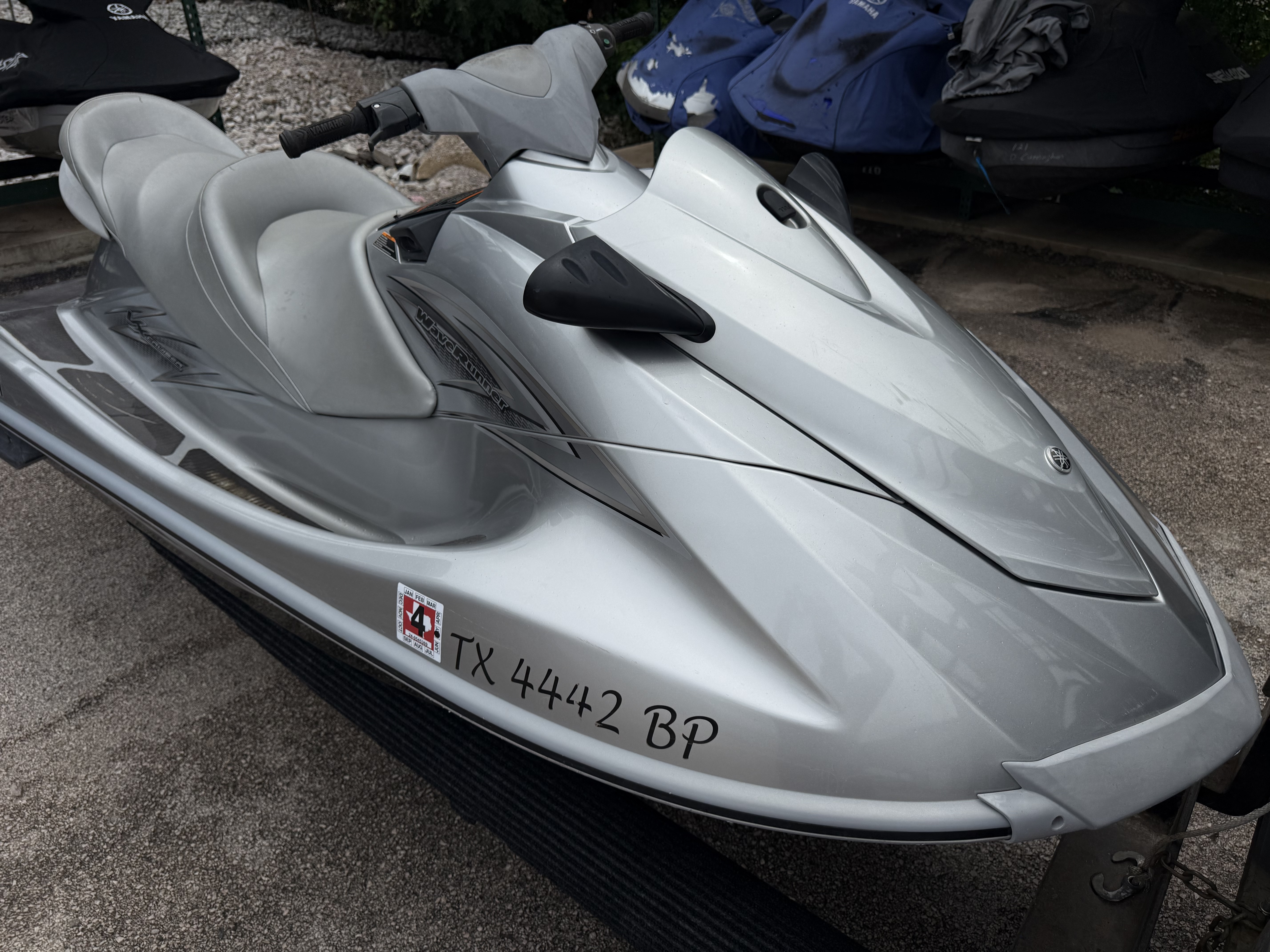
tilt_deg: -29.9
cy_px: 476
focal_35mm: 24
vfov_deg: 56.8
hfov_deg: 71.6
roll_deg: +2.8
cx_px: 635
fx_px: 881
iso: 80
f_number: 1.78
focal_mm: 6.76
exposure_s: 1/10309
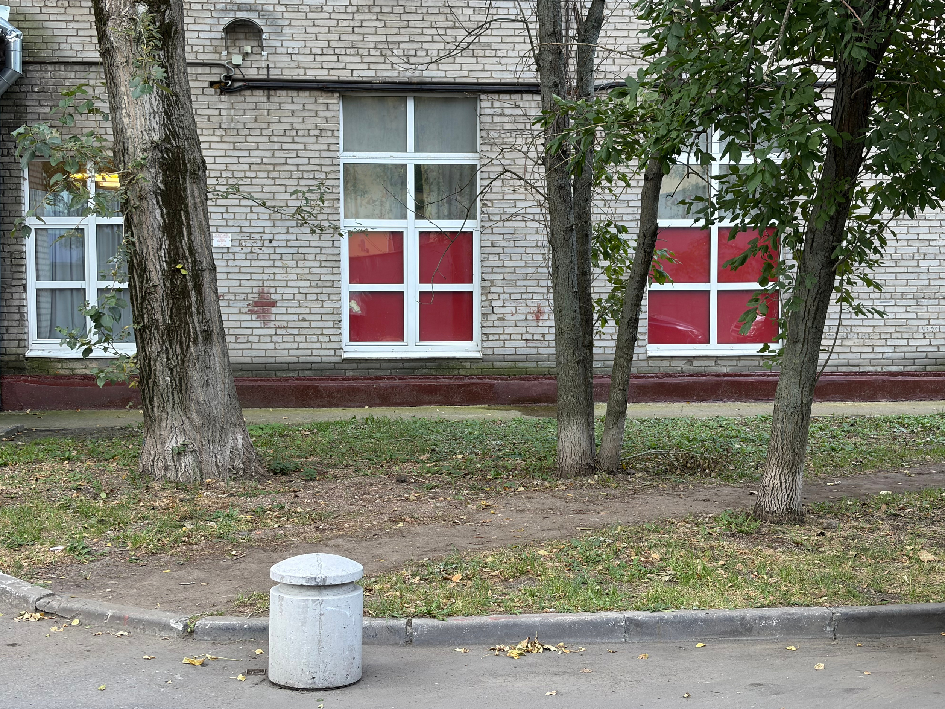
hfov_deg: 36.2
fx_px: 1447
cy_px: 349
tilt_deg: -2.0
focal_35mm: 53
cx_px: 473
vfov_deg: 27.5
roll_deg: +0.6
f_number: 1.6
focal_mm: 5.96
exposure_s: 1/85
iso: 50
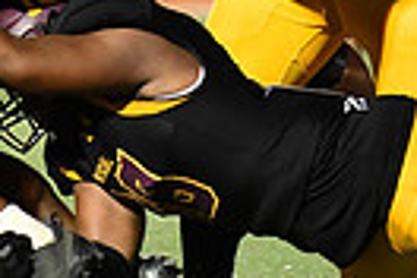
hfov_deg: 2.3
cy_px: -65
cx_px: 164
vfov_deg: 1.6
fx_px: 10216
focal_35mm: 882
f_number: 2.8
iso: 5000
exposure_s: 1/1250
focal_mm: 200
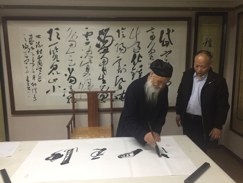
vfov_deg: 48.2
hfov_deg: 61.7
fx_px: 204
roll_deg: -0.3
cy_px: 92
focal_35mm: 29
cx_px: 122
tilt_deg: -8.0
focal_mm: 4.15
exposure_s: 1/33
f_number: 2.2
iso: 125
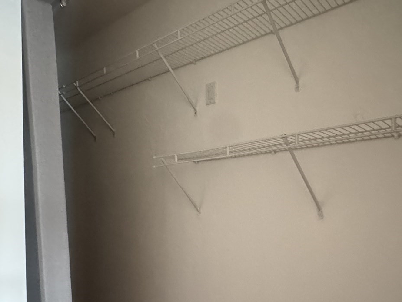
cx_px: 194
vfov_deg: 44.4
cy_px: 215
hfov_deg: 58.3
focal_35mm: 31
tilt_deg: -0.9
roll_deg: -0.2
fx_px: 360
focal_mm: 2.22
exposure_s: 1/40
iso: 1250
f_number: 2.2
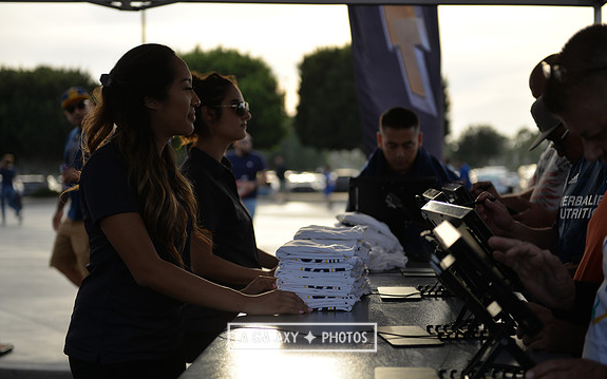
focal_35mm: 72
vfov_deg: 18.1
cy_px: 179
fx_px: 1191
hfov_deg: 28.6
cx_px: 302
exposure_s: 1/1250
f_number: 2.8
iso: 200
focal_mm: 70
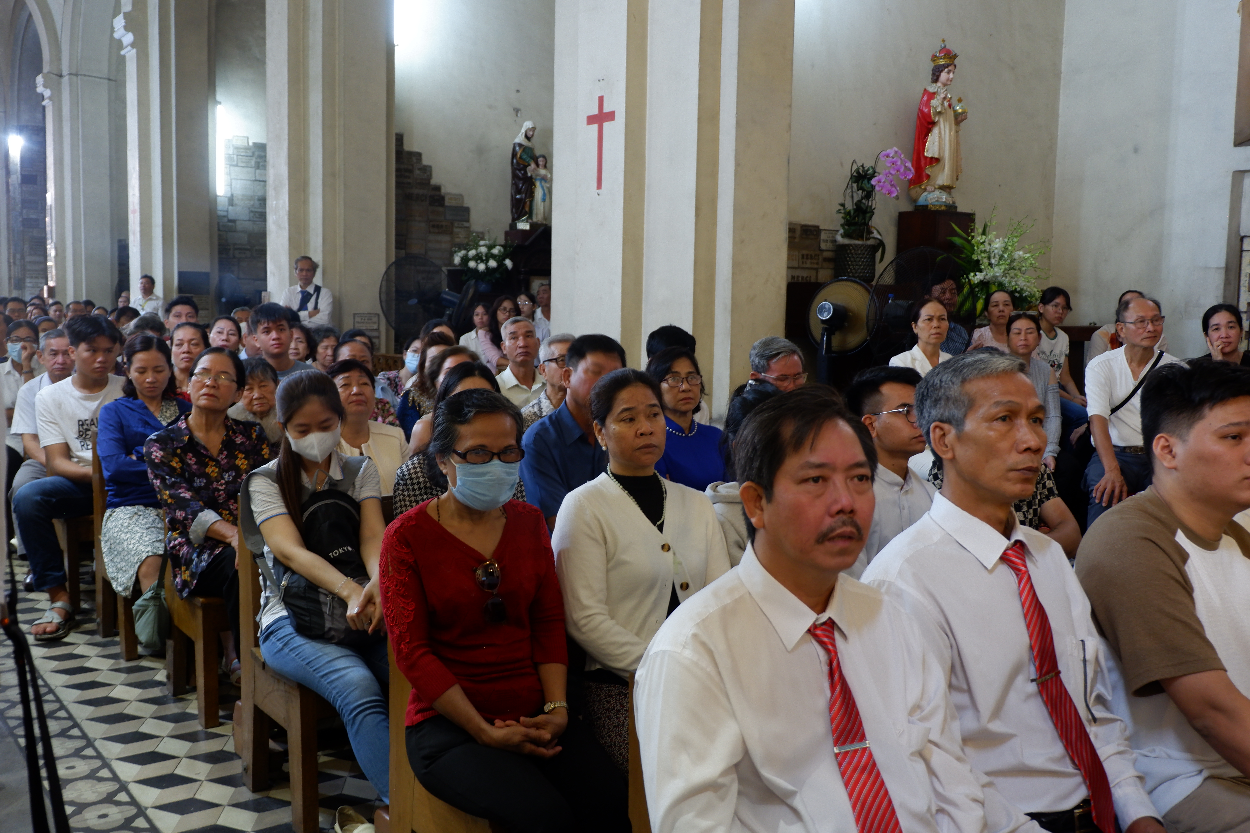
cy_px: 416
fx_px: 1146
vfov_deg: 40.0
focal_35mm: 33
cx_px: 625
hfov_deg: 57.2
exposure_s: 1/7
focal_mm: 22.2
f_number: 4
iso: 400
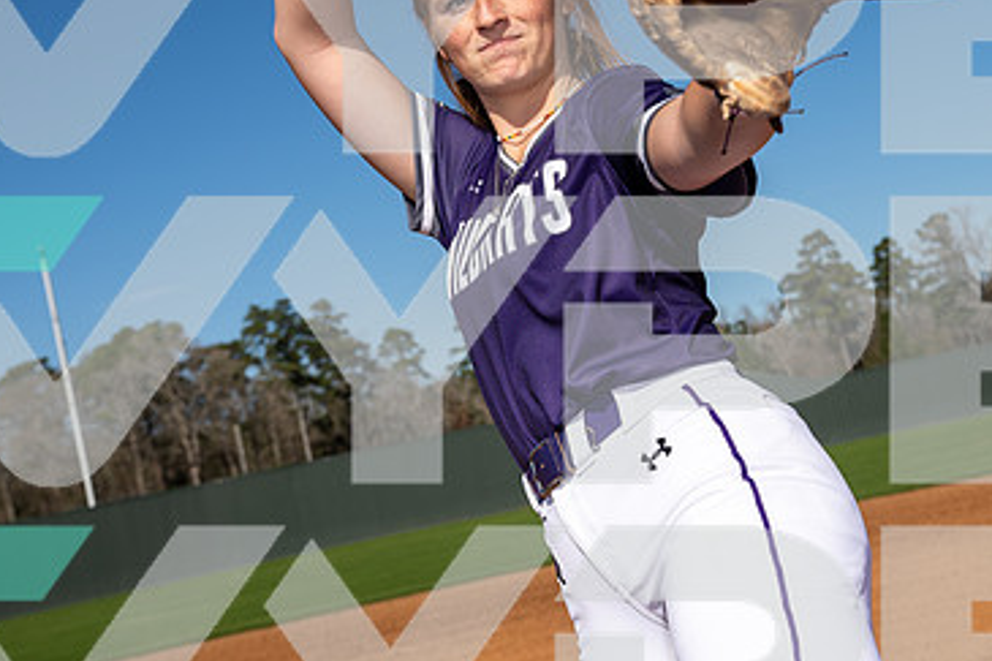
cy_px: 341
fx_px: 1928
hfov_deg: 28.9
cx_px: 511
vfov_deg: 19.4
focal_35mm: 70
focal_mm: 44
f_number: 6.3
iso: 100
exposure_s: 1/640
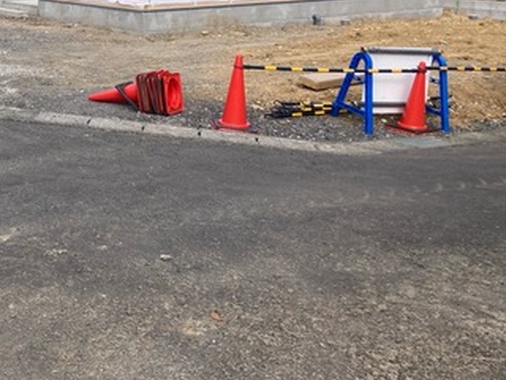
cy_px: 33
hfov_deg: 33.1
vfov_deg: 25.3
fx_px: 819
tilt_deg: -5.8
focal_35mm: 56
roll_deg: -0.8
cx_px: 84
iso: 20
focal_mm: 3.99
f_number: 1.8
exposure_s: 1/1548
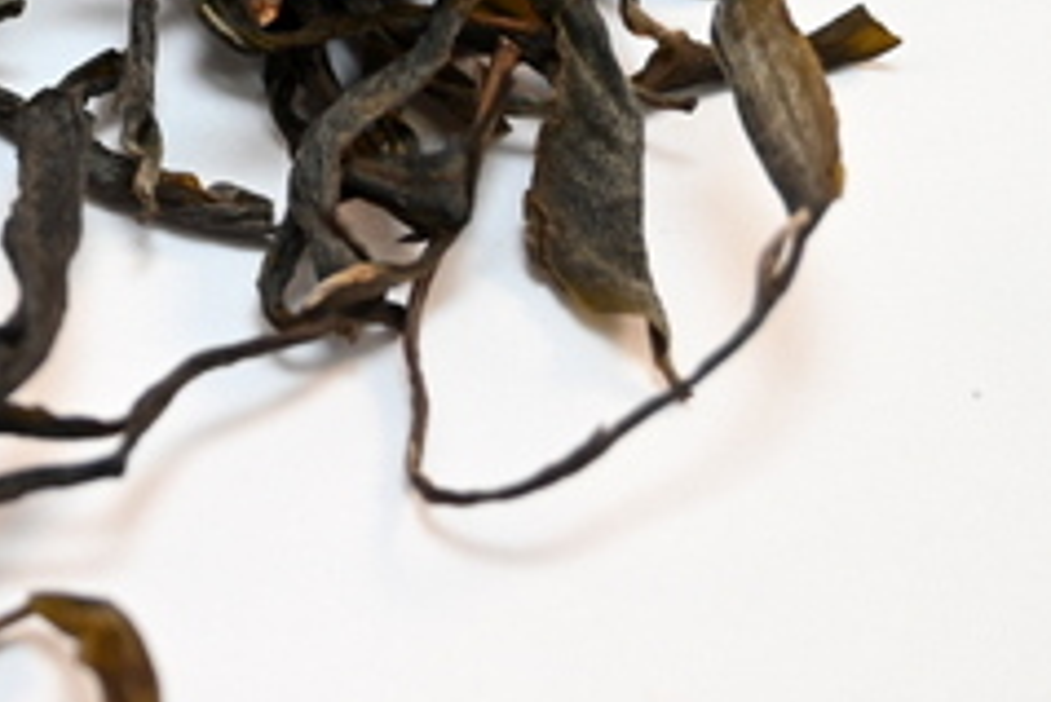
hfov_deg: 16.7
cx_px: -437
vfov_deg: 11.9
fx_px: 3316
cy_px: -88
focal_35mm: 114
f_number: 4
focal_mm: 22.5
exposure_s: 1/40
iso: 125
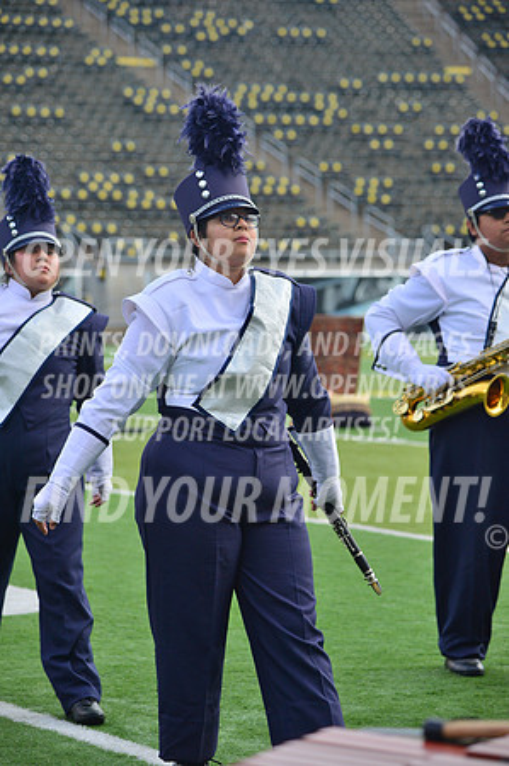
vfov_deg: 15.2
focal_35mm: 135
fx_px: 2870
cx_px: 254
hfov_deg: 10.1
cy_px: 383
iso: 400
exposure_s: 1/800
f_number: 5.6
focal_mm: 135
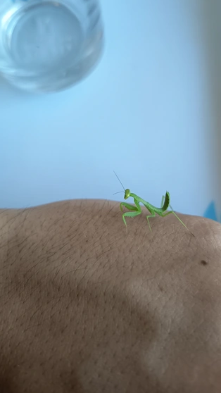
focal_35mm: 30
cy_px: 173
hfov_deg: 38.6
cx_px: 144
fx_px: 312
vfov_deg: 64.1
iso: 263
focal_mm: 5.24
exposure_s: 1/50
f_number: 1.7
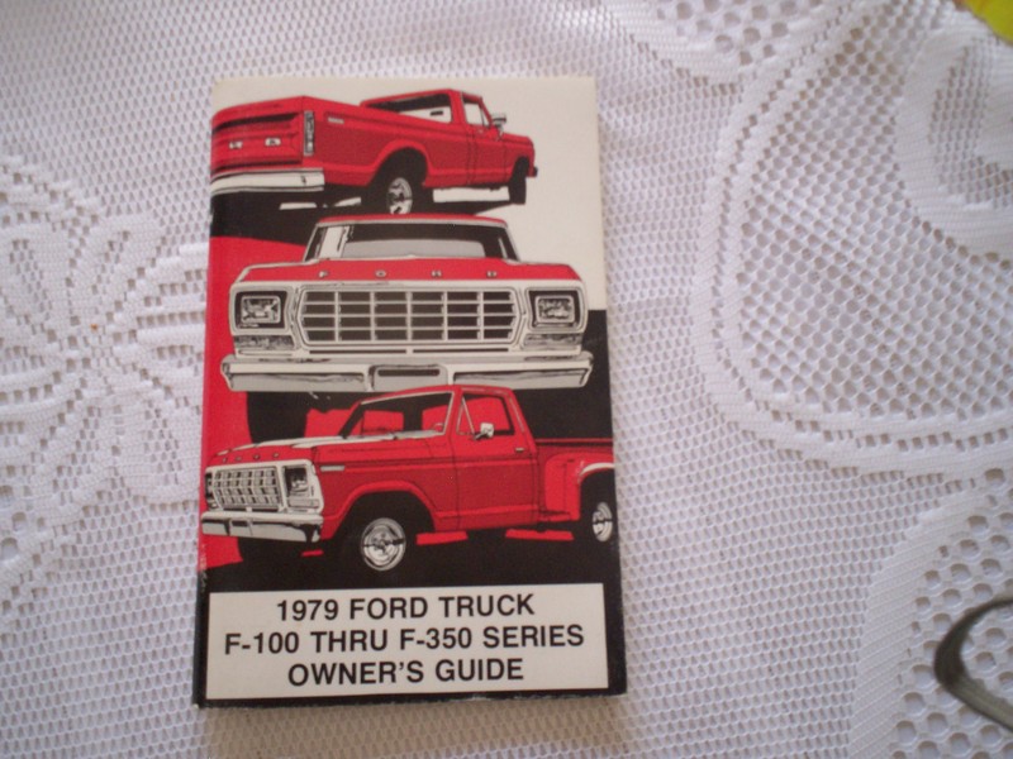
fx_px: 1054
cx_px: 506
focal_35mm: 36
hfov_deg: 51.4
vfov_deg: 39.7
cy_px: 380
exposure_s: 1/13.8
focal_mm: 5.9
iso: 140
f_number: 4.5
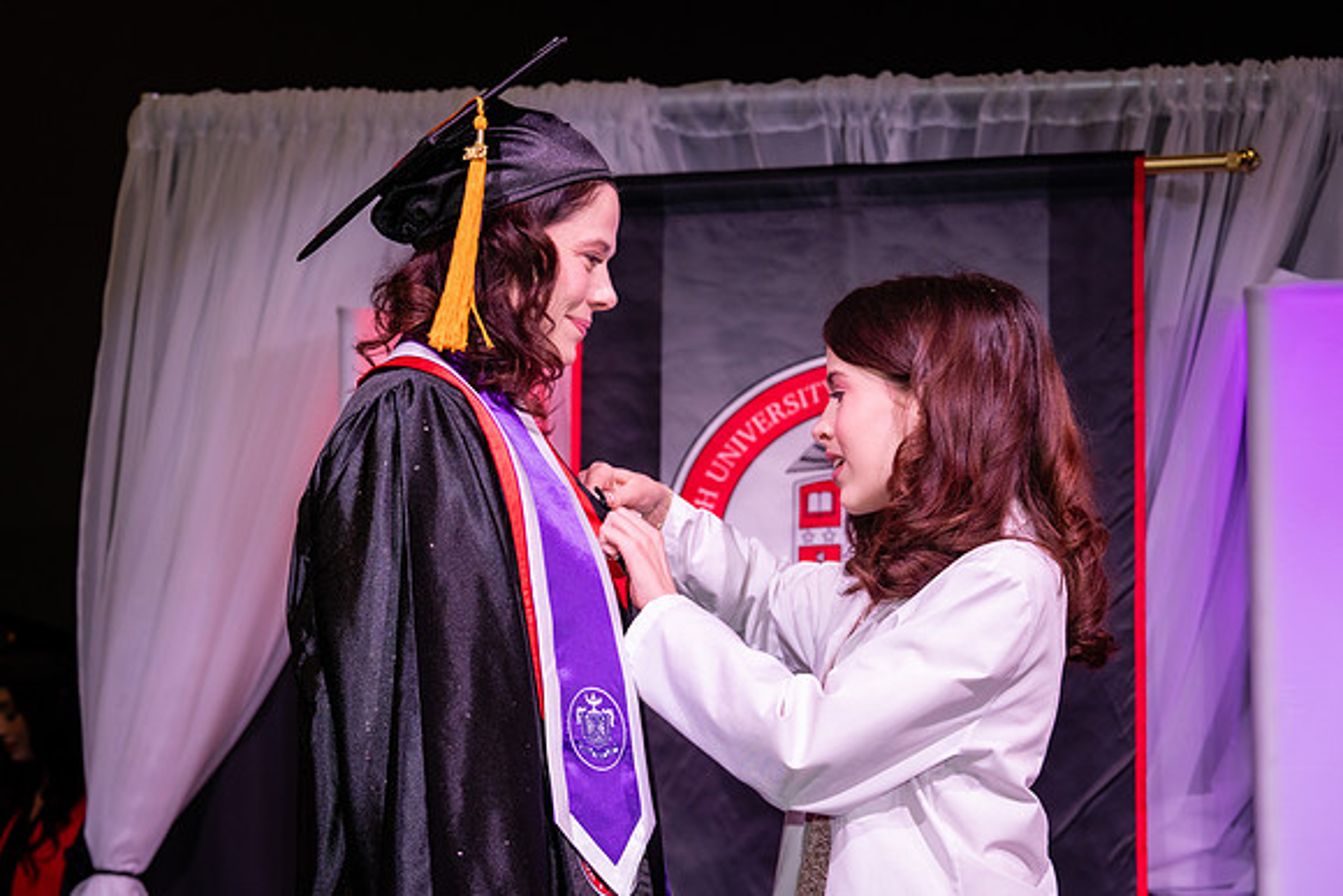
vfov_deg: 14.1
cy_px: 557
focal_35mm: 97
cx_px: 703
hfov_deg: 21.0
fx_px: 3620
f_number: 5.6
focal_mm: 70
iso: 800
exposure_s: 1/160
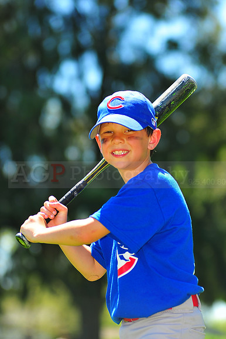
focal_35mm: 180
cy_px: 170
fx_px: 1697
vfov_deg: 11.4
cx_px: 113
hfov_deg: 7.6
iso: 200
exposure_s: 1/400
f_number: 5
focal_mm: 180
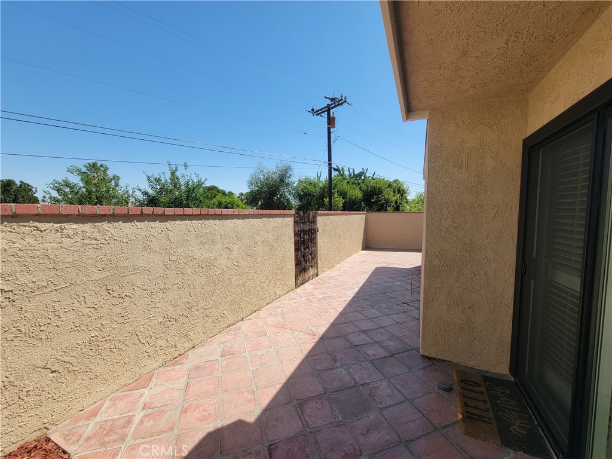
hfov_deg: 106.2
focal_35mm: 13
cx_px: 306
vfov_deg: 89.9
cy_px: 230
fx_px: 230
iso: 50
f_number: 2.2
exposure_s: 1/1410
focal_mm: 2.2
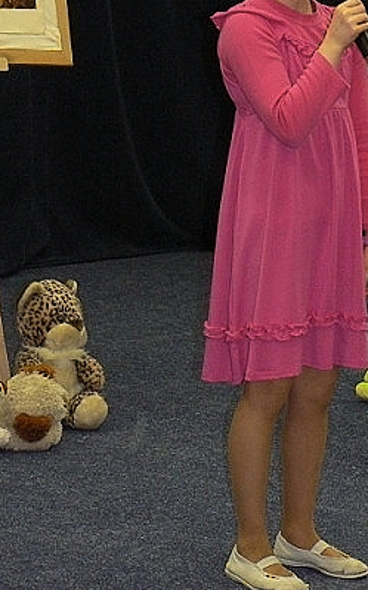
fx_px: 2651
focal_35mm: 165
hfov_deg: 7.9
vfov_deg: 12.7
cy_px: 223
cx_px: 327
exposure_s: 1/30
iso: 200
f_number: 3.2
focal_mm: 16.2
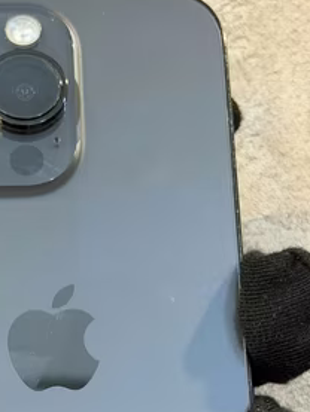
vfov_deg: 17.5
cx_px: 78
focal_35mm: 111
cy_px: 344
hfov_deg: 13.3
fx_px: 1324
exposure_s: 1/50
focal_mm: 6.76
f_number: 1.78
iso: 250
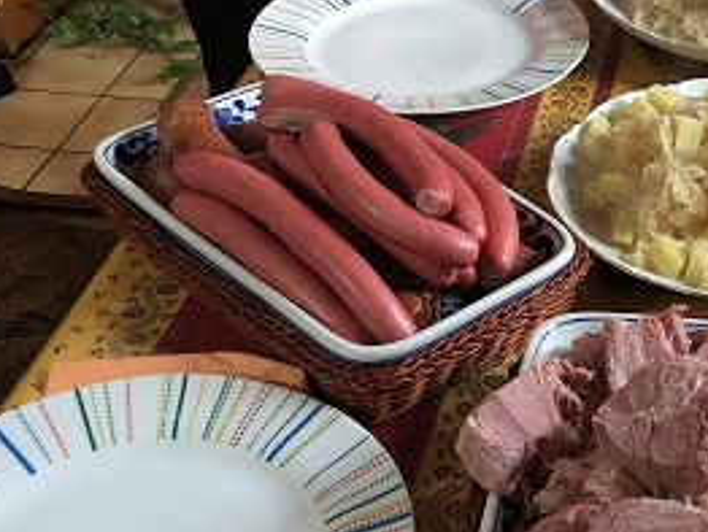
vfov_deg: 21.9
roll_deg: -2.9
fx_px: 1372
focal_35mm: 67
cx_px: 672
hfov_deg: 27.6
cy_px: 327
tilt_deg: -38.6
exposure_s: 1/17
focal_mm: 3.99
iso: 40
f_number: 1.8
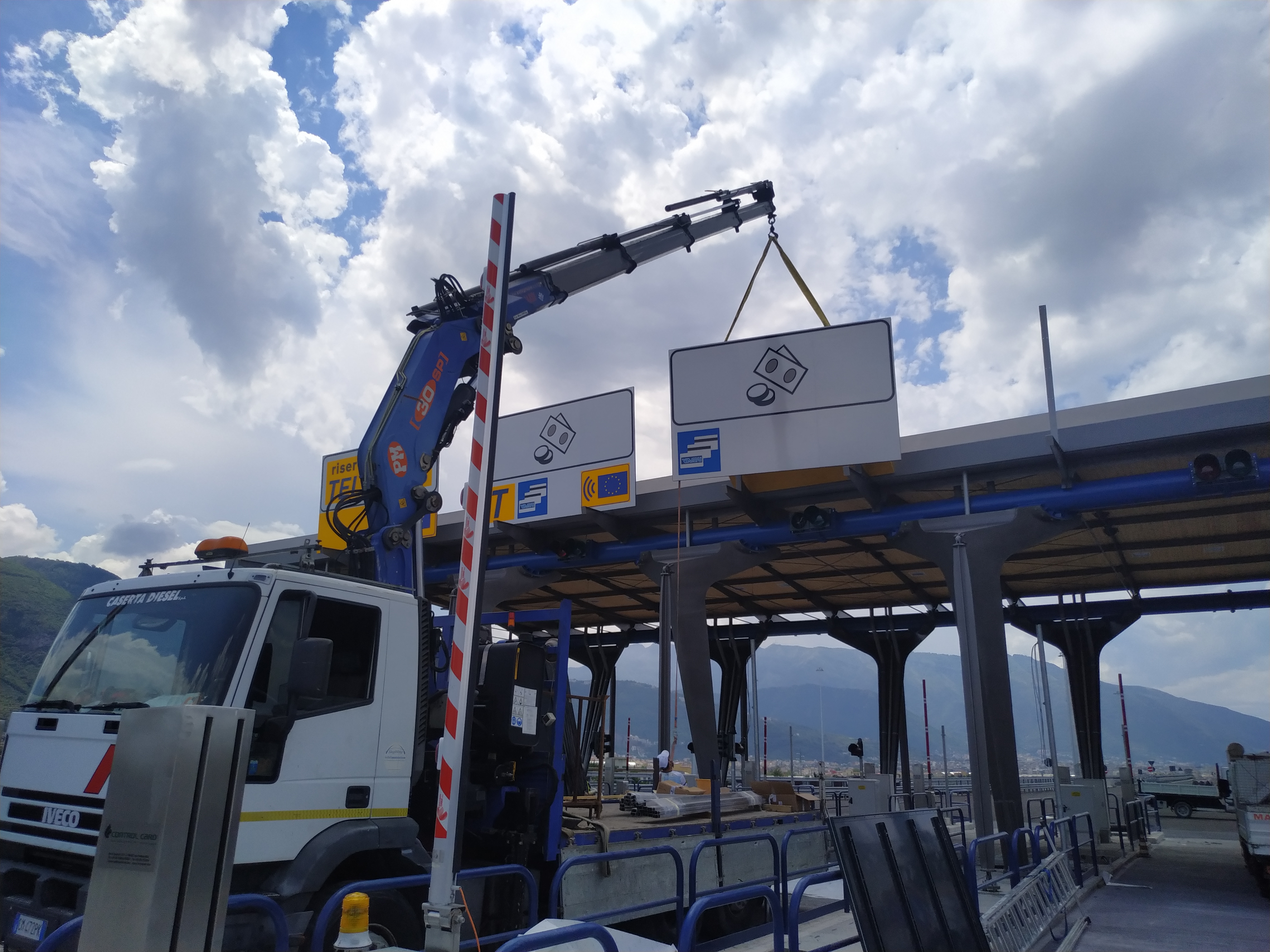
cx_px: 635
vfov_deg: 56.8
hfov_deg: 71.6
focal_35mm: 24
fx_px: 881
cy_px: 476
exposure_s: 1/6280
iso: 200
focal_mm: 3.94
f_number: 1.9
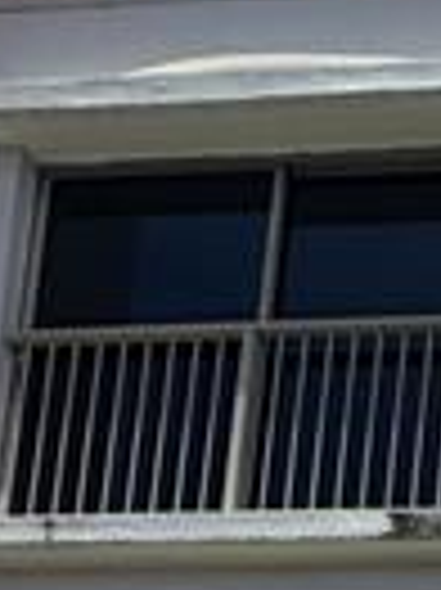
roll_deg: -1.8
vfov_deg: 14.5
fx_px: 1395
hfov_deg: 13.5
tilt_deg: +6.1
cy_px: 1441
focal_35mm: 82
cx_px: 1030
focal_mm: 2.22
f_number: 2.2
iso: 50
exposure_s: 1/2273
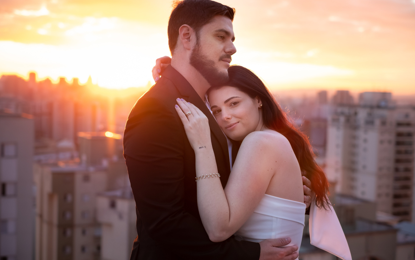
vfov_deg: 23.5
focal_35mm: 55
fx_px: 622
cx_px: 210
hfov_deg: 36.9
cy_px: 124
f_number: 2.5
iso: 640
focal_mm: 35
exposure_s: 1/500
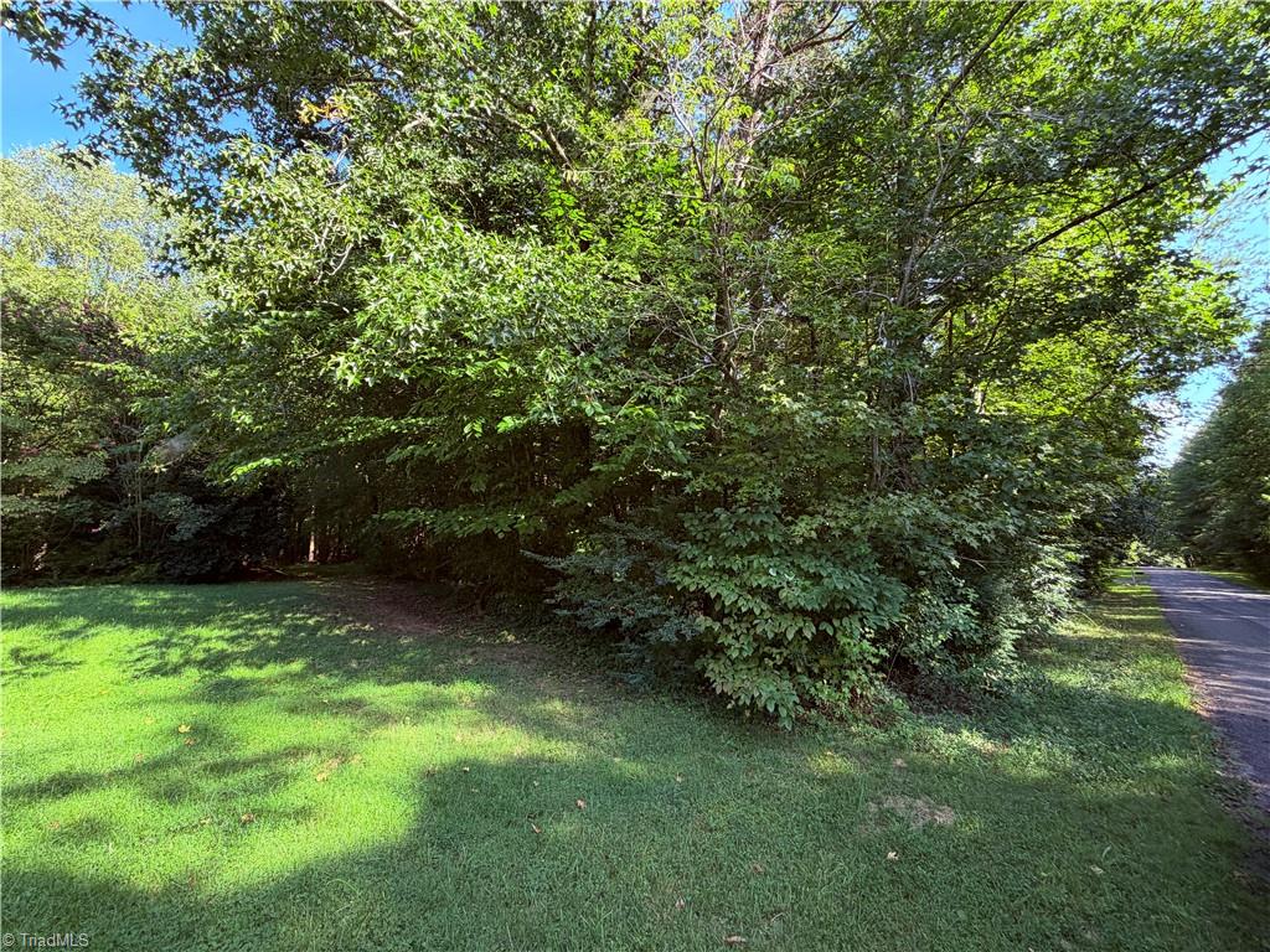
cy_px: 476
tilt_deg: +5.4
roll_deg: +1.1
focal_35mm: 14
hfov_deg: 102.1
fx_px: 514
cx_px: 635
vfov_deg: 85.7
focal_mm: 2.22
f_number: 2.2
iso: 50
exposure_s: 1/231
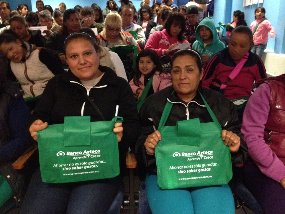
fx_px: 288
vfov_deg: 40.7
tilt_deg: -16.6
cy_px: 107
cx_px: 142
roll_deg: +0.5
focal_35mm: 35
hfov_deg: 52.6
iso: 800
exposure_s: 1/15
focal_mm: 4.28
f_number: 2.4
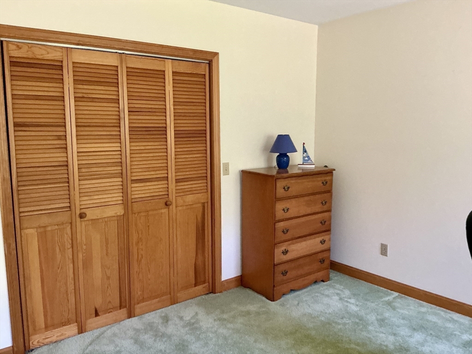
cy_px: 177
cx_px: 236
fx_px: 382
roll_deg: +0.2
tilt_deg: -7.3
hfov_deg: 63.4
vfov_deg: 49.7
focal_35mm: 28
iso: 250
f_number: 1.8
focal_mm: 3
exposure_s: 1/60
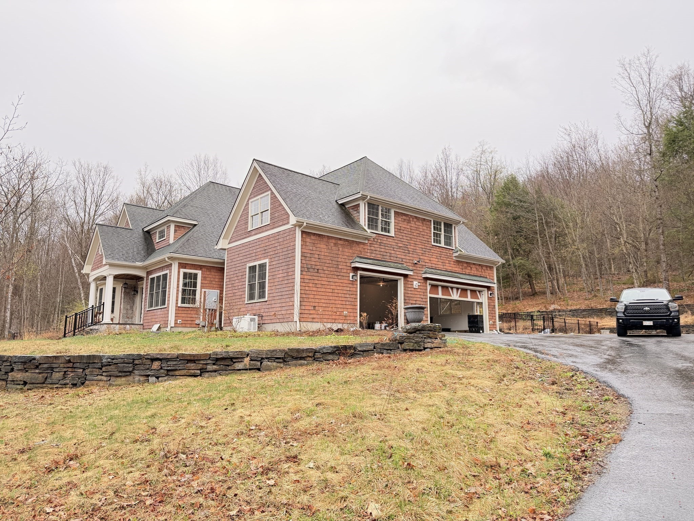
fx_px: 481
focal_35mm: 24
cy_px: 260
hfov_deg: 71.6
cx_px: 347
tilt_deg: +10.3
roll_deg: -0.2
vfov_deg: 56.8
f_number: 1.78
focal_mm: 6.76
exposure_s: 1/428
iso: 100
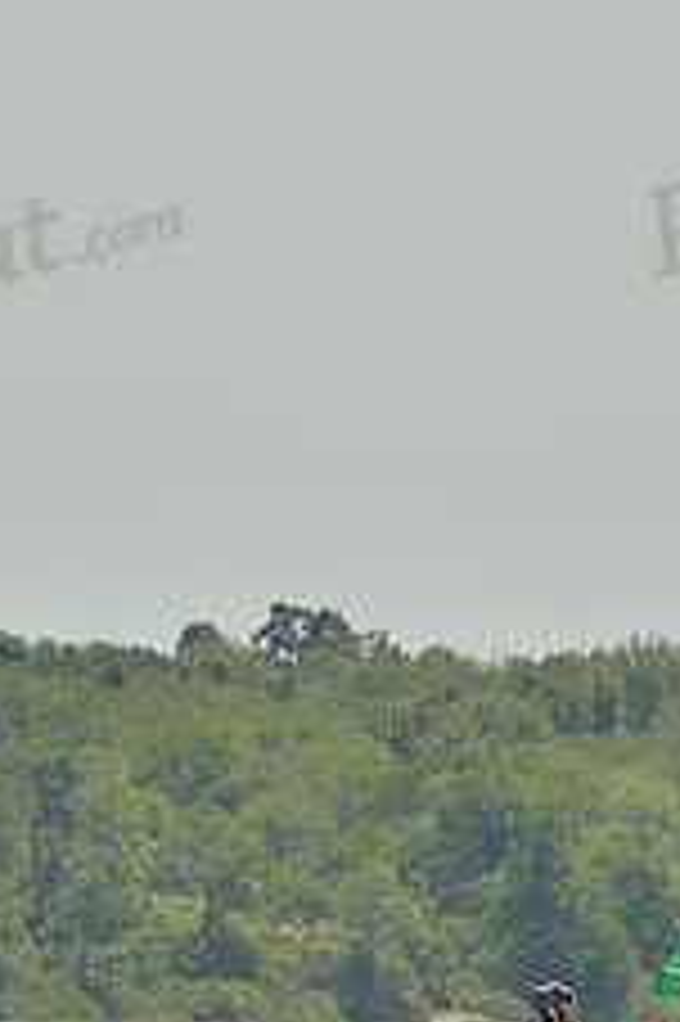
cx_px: 417
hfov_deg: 1.3
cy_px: 459
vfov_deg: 2.0
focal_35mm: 1024
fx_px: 29055
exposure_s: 1/1600
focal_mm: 400
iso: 280
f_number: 7.1
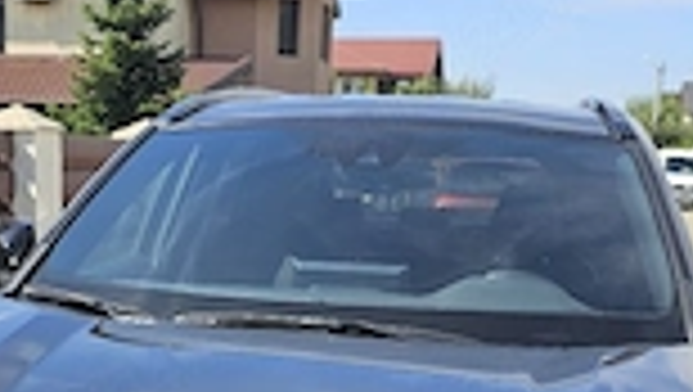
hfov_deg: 31.9
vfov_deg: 17.7
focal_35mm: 65
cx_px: 202
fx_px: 1196
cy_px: 464
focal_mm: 6.3
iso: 10
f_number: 1.7
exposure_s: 1/476
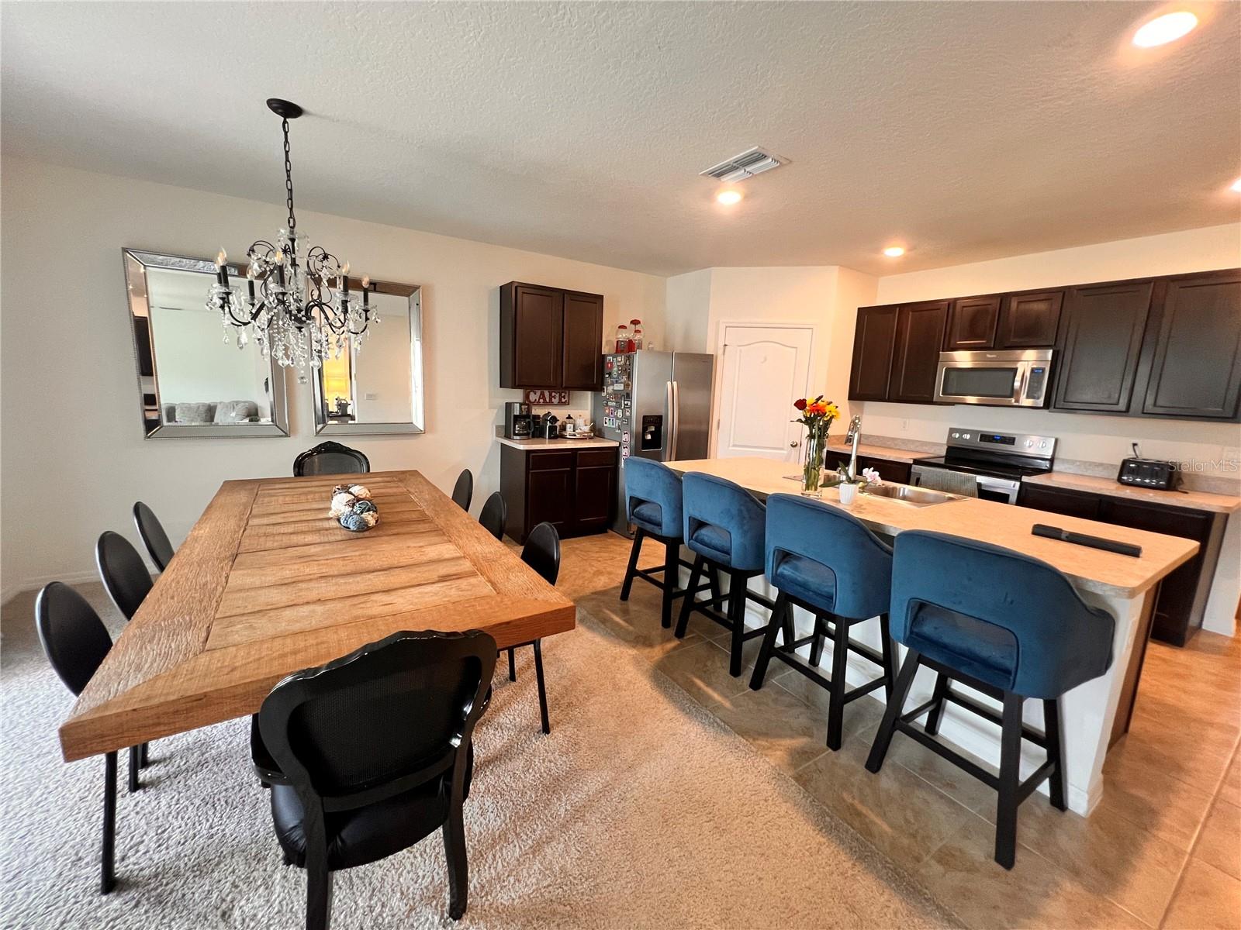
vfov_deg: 89.9
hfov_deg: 106.2
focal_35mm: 13
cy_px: 465
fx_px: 466
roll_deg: -2.5
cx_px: 620
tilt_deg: -10.1
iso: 250
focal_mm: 1.57
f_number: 1.8
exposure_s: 1/60
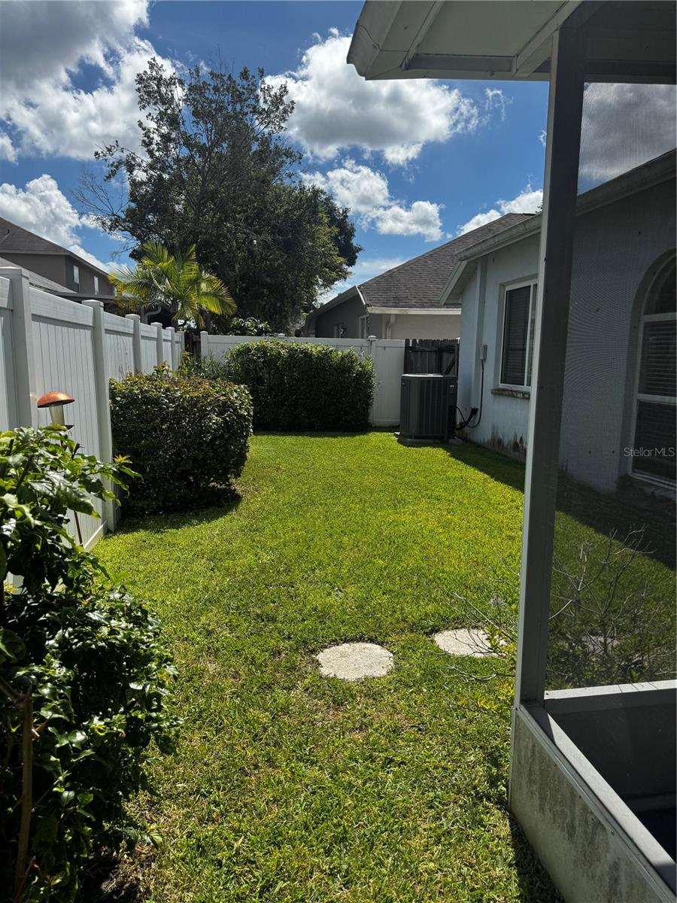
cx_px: 338
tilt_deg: -10.1
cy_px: 452
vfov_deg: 71.6
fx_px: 626
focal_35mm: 24
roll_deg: -1.0
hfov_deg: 56.8
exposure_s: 1/4608
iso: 80
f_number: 1.78
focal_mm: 6.76
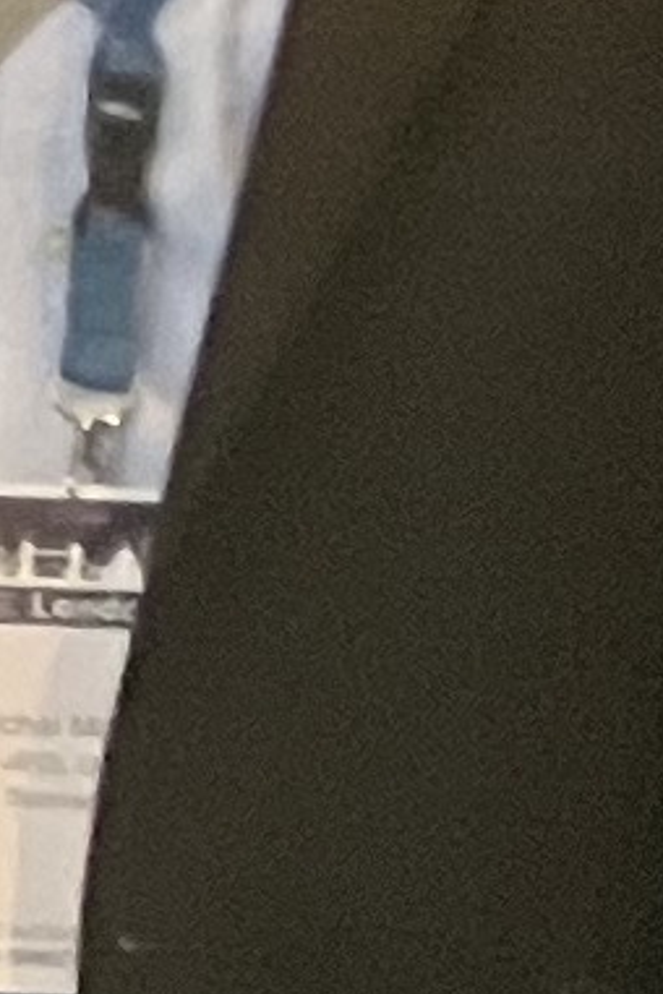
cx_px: -3696
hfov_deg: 3.6
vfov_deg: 6.6
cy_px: 1722
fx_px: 8508
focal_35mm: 308
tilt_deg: -7.6
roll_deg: -0.7
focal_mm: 3.99
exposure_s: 1/33
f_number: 1.8
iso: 320
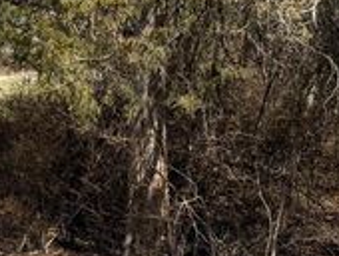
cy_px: 173
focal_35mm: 141
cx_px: -62
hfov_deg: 13.6
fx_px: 1383
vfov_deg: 10.5
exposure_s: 1/3378
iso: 100
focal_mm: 6.76
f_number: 1.78
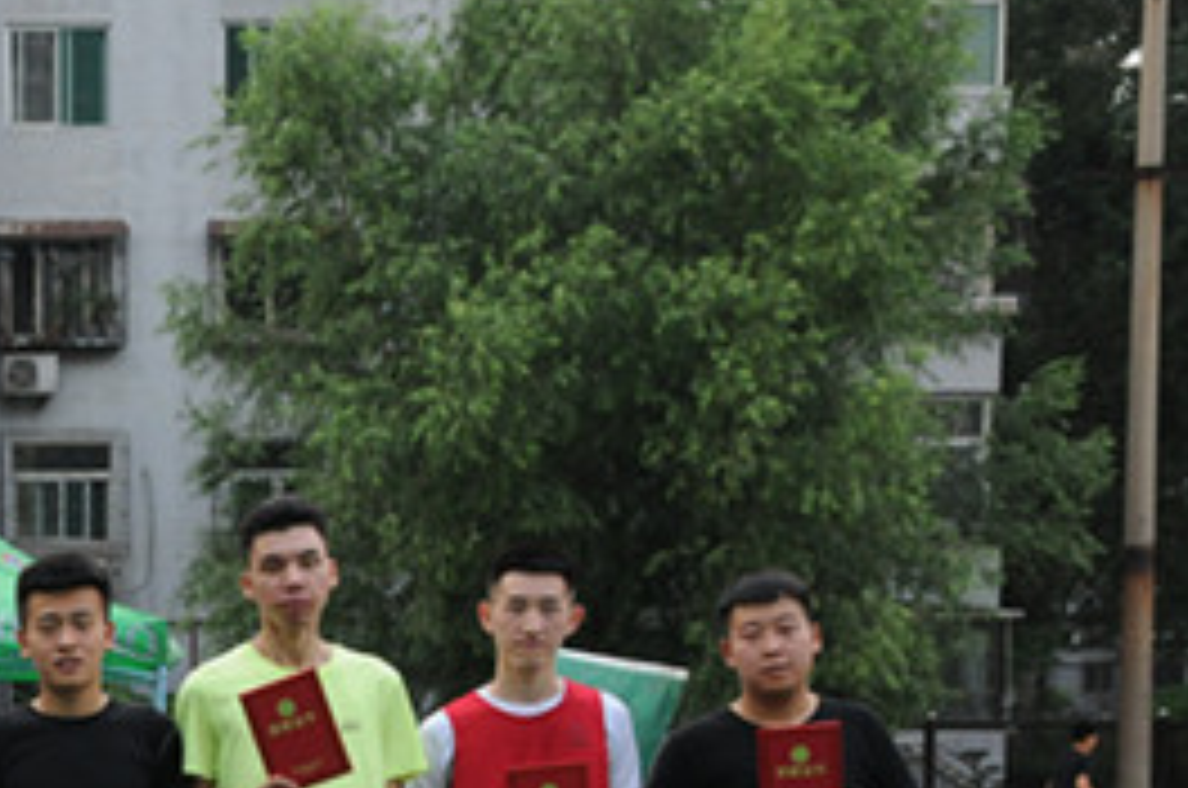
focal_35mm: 80
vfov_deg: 16.5
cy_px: 856
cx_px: -230
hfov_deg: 23.3
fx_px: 2635
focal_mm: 22
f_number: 6.3
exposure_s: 1/160
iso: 800
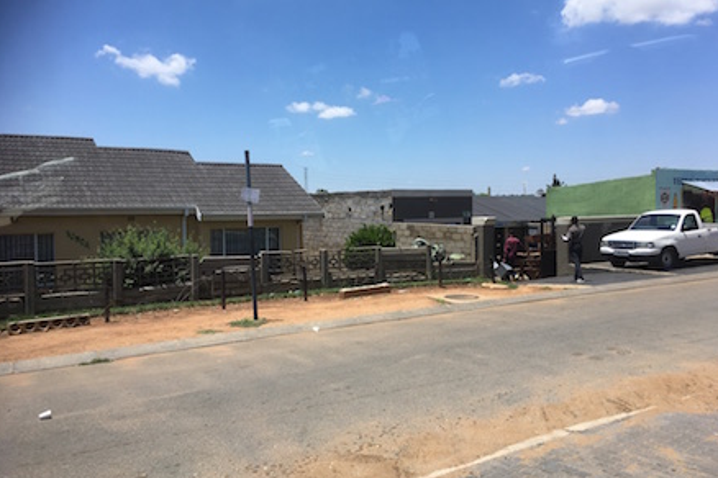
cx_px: 361
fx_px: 618
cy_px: 224
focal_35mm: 31
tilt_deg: -3.5
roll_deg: +1.4
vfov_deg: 42.3
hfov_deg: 60.3
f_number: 2.2
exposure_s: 1/962
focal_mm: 4.15
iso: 25
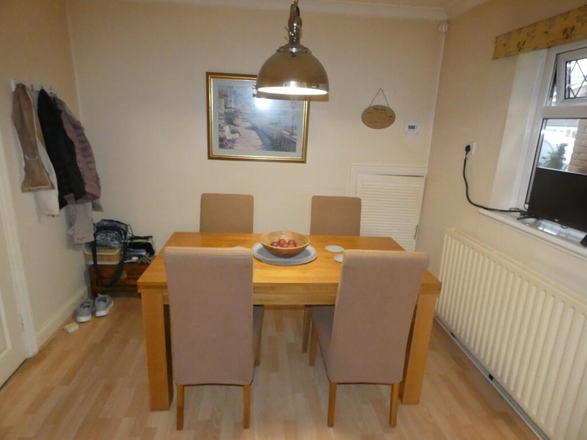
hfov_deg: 81.7
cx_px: 294
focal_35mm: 20
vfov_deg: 66.0
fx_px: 339
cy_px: 220
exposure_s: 1/60
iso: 800
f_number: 2.8
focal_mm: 3.6
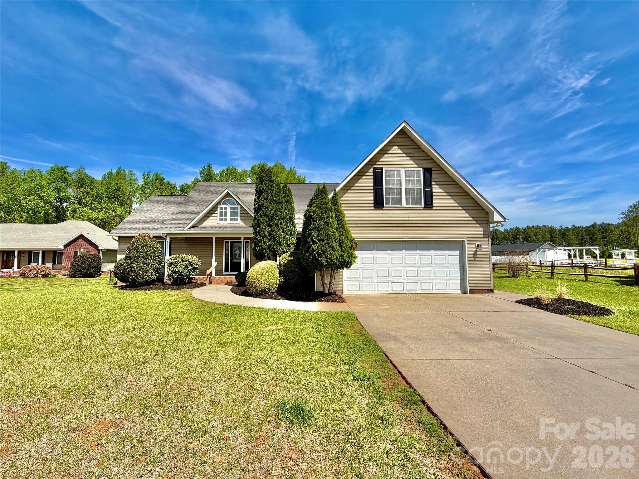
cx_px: 320
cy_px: 240
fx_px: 258
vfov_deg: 85.7
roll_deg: +1.3
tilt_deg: +3.7
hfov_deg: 102.1
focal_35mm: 14
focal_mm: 2.22
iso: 20
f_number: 2.2
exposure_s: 1/1033
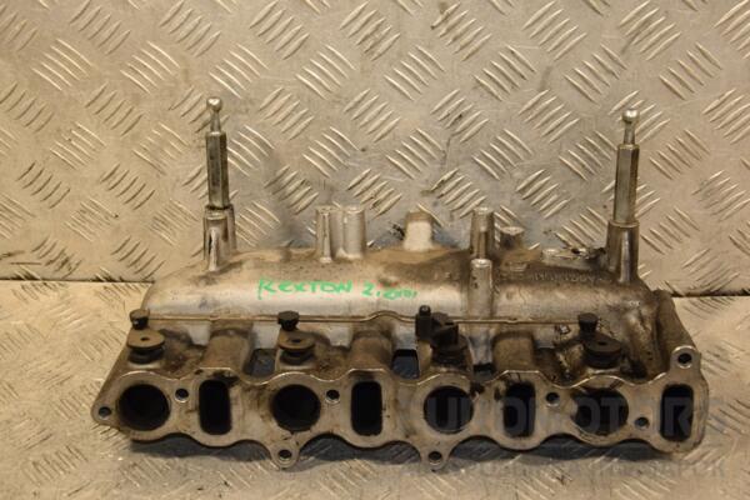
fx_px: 1312
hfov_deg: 31.9
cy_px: 250
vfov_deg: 21.6
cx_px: 375
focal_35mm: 63
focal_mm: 42
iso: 800
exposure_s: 1/125
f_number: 4.8
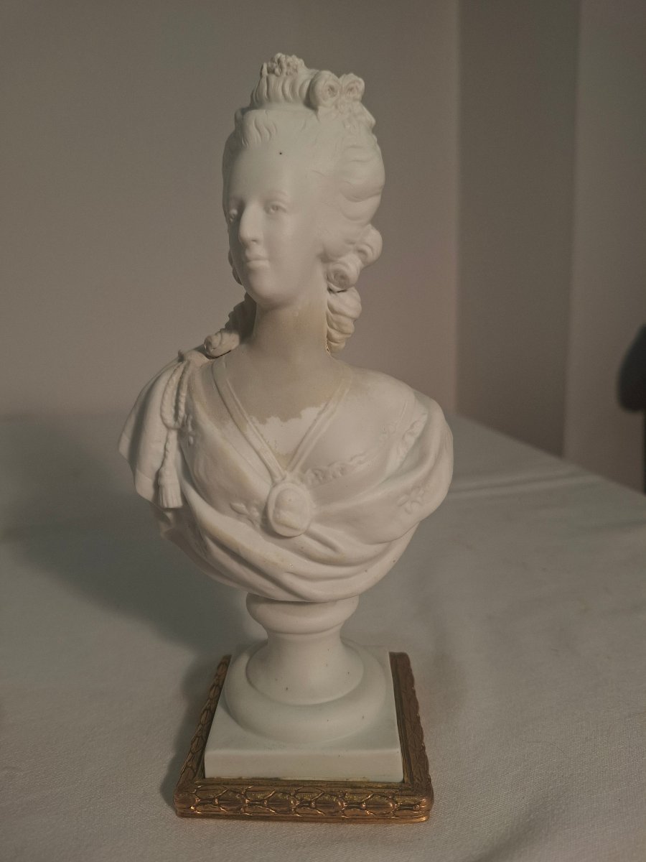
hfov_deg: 58.9
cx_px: 323
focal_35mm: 23
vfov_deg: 73.9
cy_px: 431
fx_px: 572
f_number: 1.8
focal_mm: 5.54
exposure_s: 1/100
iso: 50
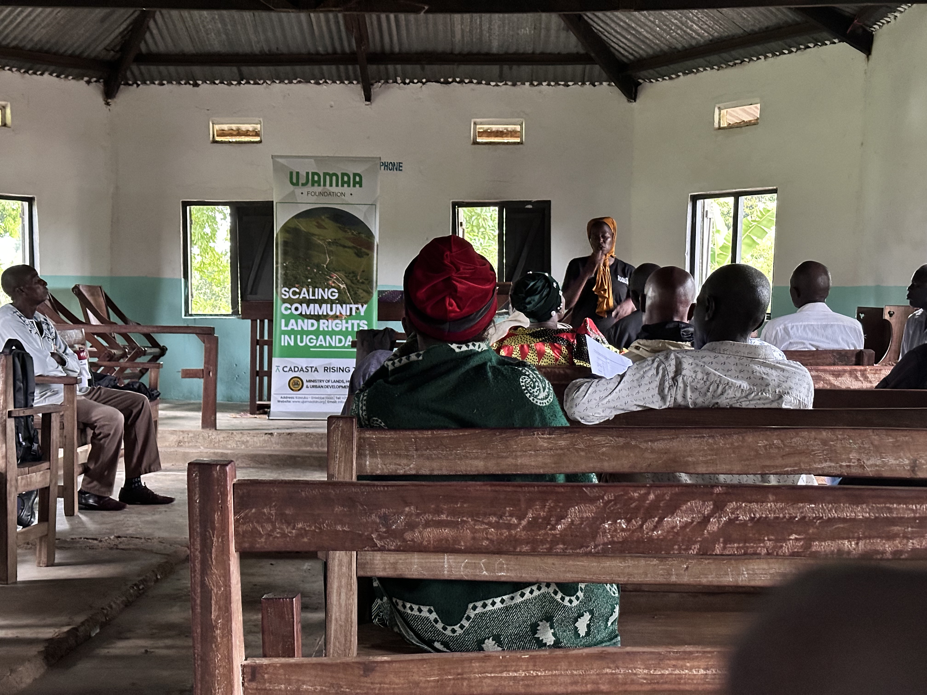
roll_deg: -0.6
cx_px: 464
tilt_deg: -2.4
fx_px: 1285
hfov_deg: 39.7
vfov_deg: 30.3
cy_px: 348
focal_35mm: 48
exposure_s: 1/25
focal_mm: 6.86
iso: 640
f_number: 1.78
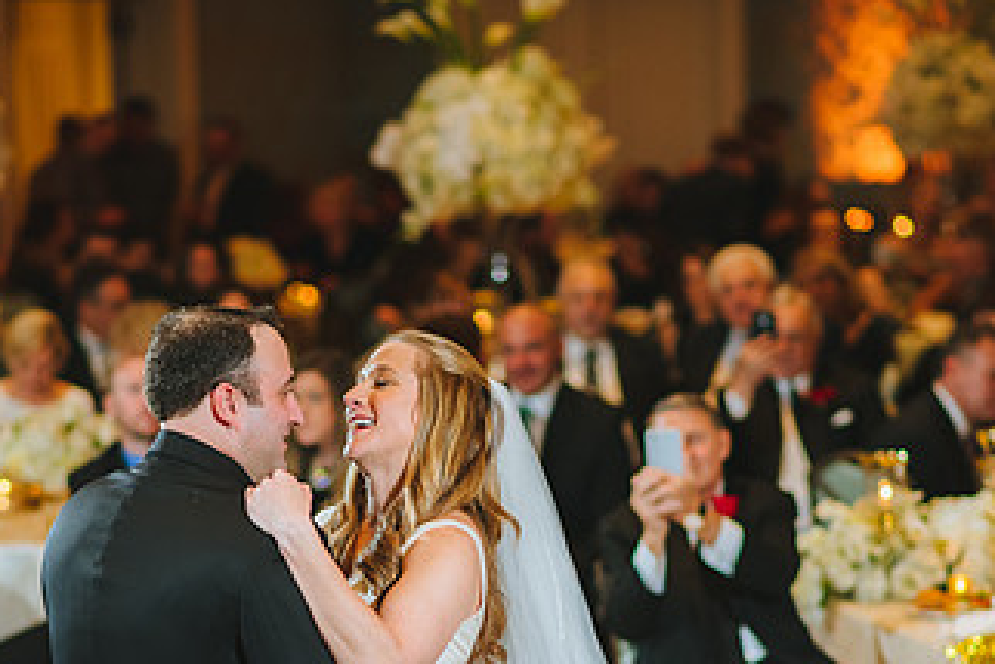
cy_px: 545
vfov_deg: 9.0
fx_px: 4230
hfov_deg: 13.4
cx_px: 439
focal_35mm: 153
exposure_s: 1/160
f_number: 2.2
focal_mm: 85
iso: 1250
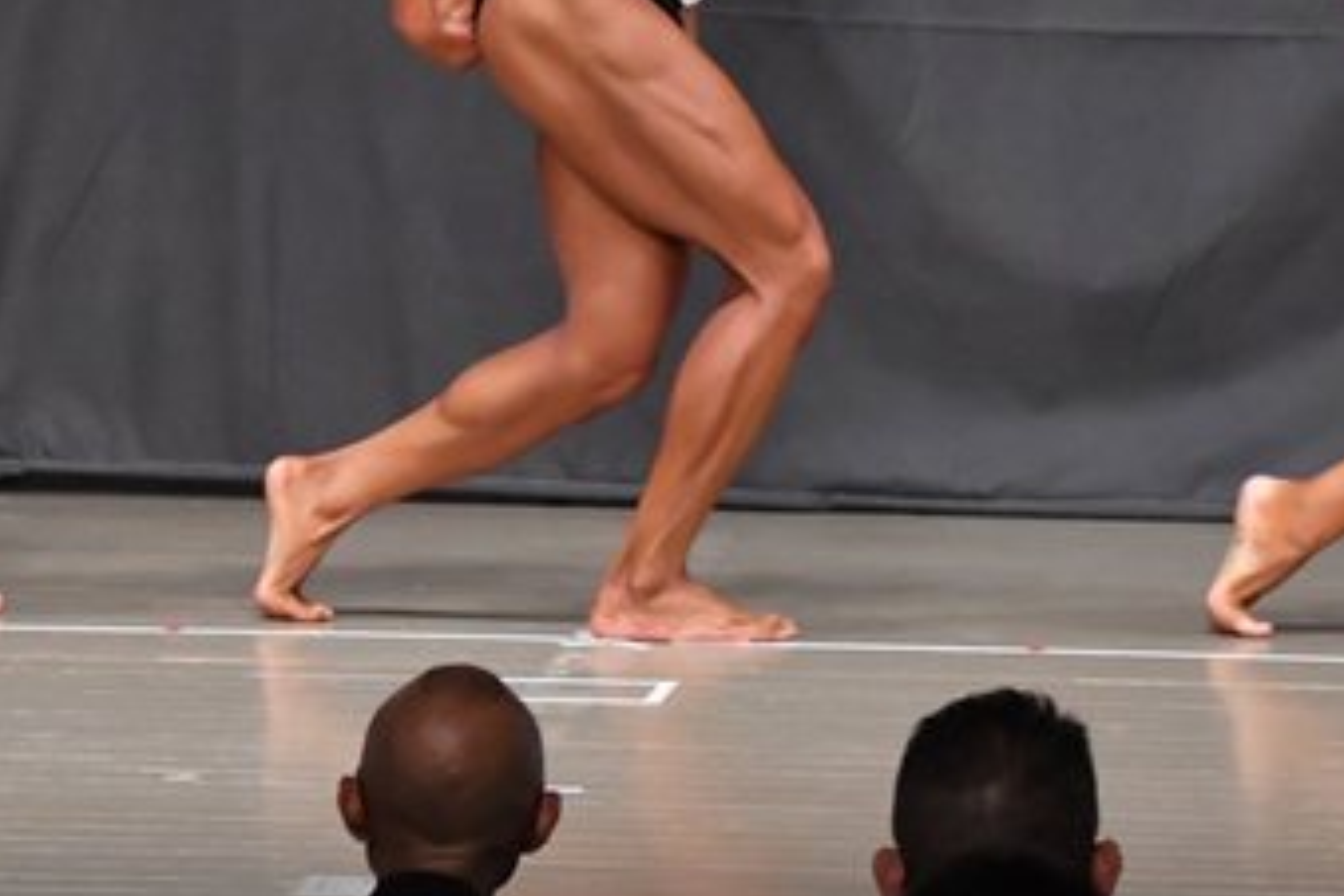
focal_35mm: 418
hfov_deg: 4.9
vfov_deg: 3.3
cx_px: 509
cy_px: -12
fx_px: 15604
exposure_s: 1/400
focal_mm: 122
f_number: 5.6
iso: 6400
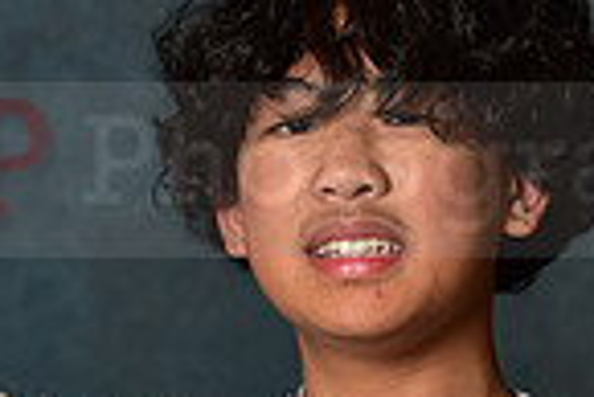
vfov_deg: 2.2
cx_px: 365
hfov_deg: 3.3
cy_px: 137
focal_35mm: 620
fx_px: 10240
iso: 200
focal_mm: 155
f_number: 4.5
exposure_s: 1/160
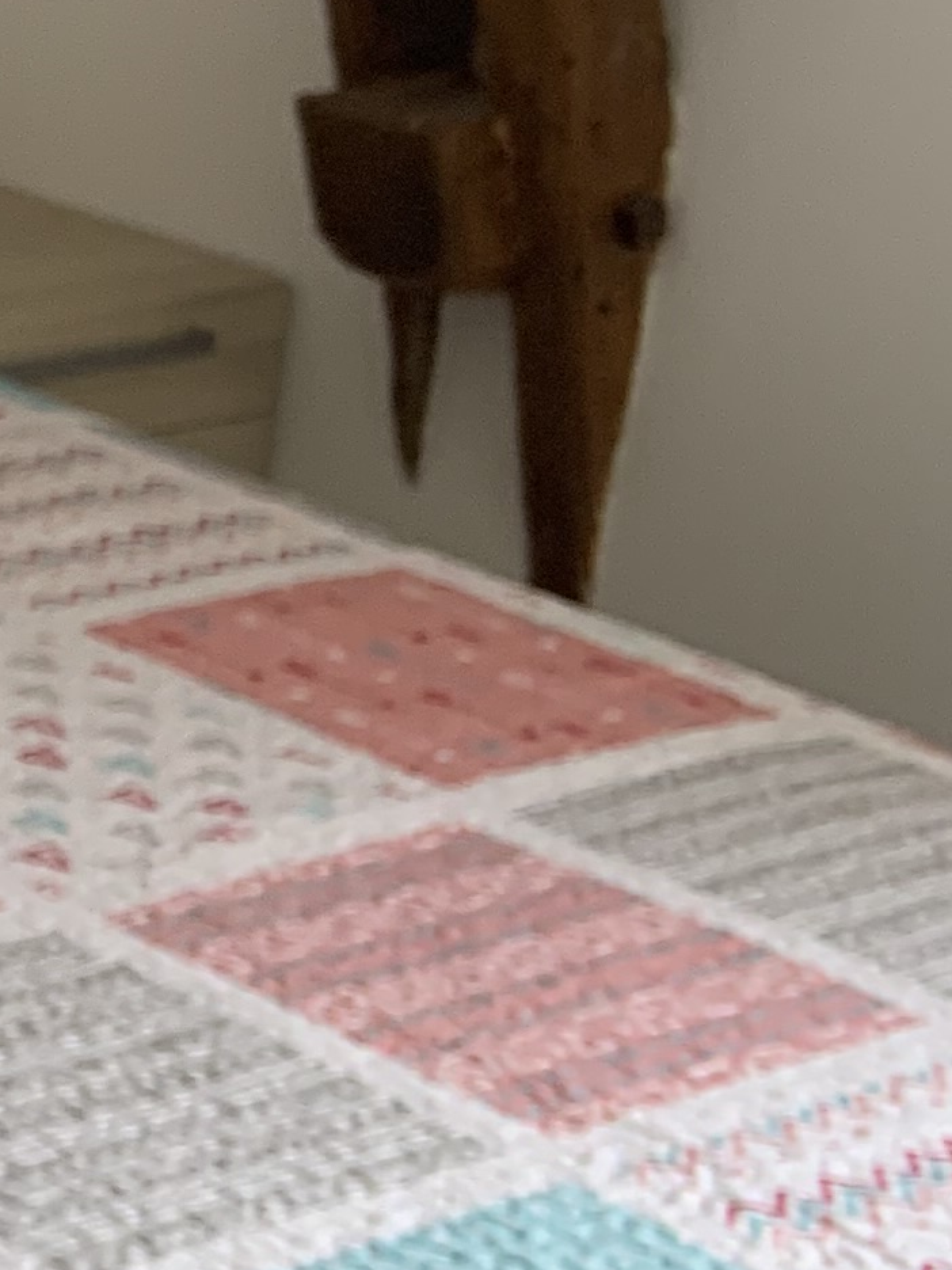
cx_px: -987
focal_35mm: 112
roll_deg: -2.0
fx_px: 4107
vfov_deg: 17.6
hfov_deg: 11.8
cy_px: 634
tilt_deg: -18.1
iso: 100
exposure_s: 1/64
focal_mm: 4.25
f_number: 1.8
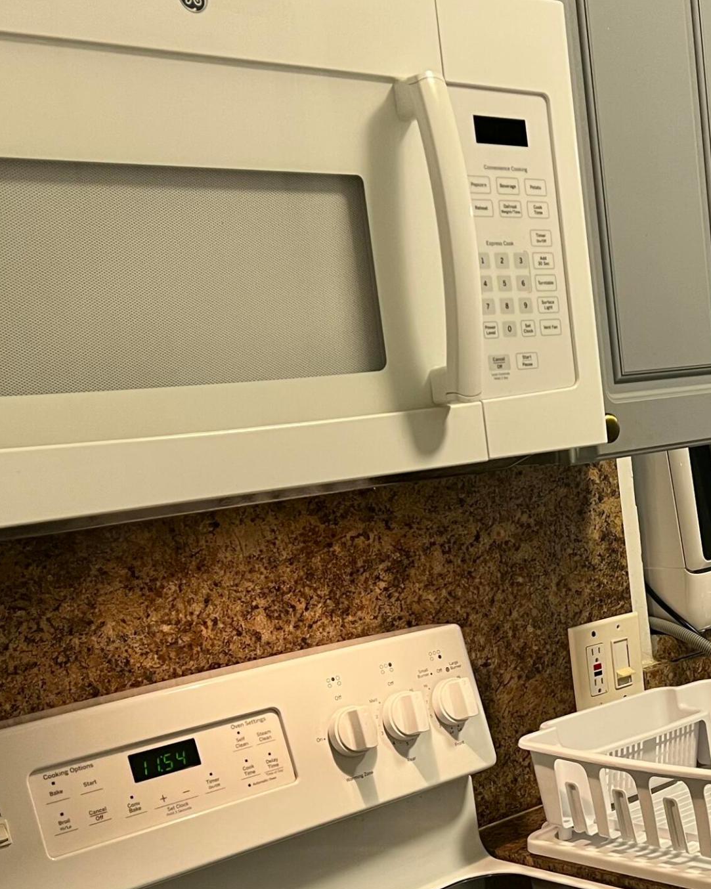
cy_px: 603
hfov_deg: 26.9
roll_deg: +6.1
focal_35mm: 54
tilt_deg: -10.6
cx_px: 668
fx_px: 1421
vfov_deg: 34.4
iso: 125
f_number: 1.5
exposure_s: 1/60
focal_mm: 5.7
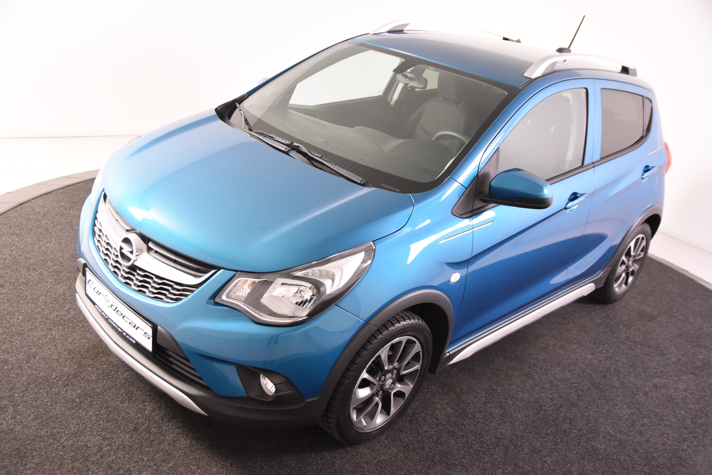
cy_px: 238
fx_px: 712
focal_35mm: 36
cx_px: 356
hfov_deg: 53.1
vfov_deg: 36.9
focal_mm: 24
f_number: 3.5
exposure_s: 1/50
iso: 1600
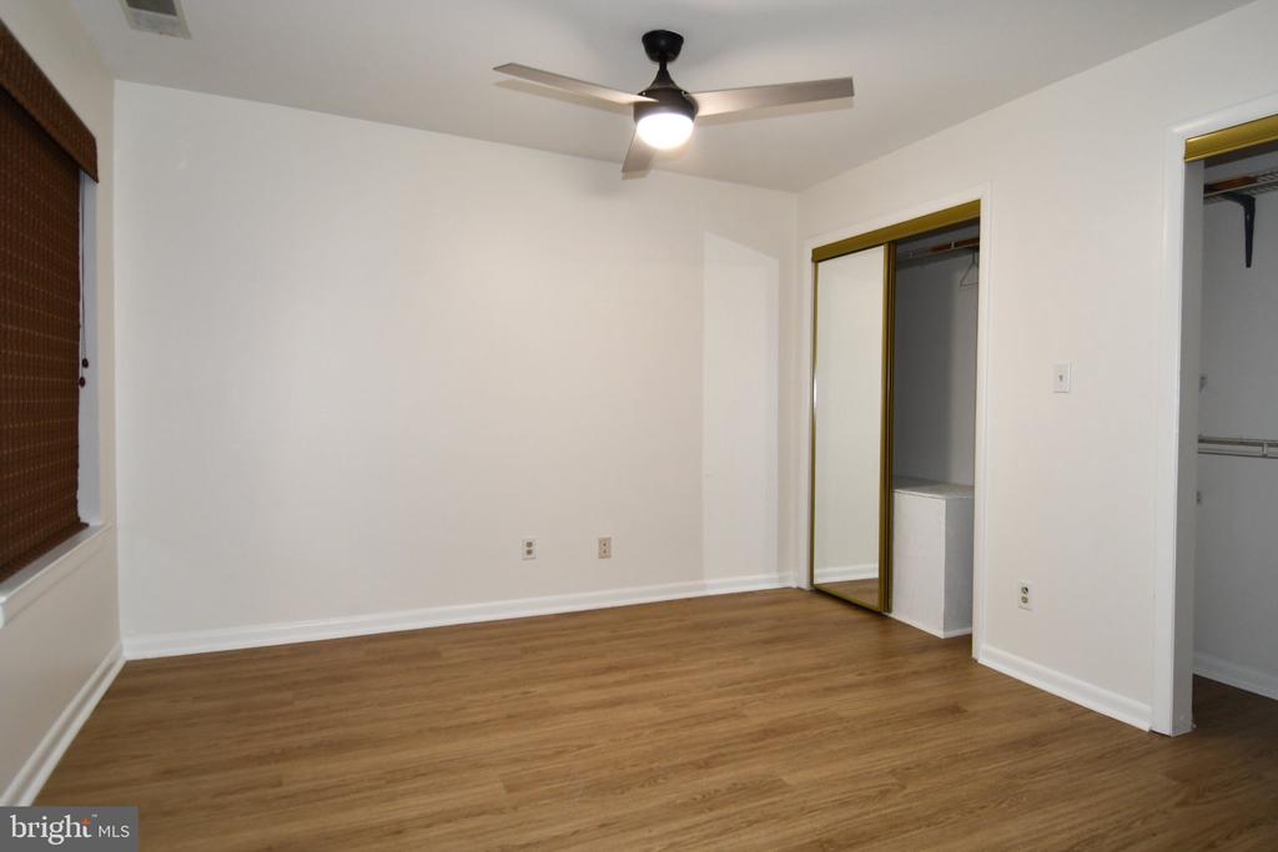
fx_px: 675
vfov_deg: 64.6
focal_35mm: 19
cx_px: 639
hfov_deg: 86.9
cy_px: 426
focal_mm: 13
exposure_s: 1/60
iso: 640
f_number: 4
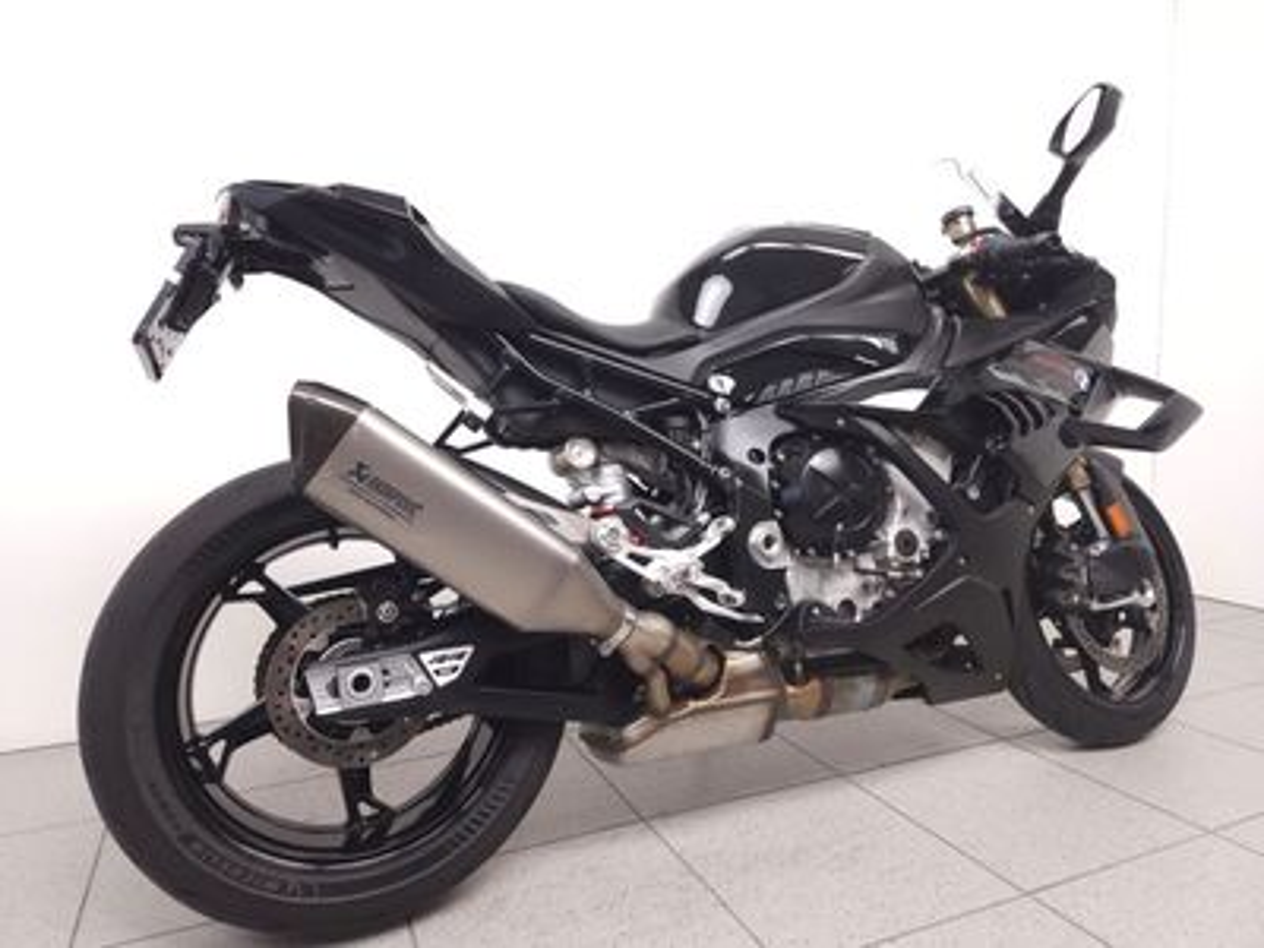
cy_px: 474
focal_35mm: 23
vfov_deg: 58.9
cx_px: 632
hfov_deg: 73.9
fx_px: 840
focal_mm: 5.4
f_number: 1.8
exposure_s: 1/45
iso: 160
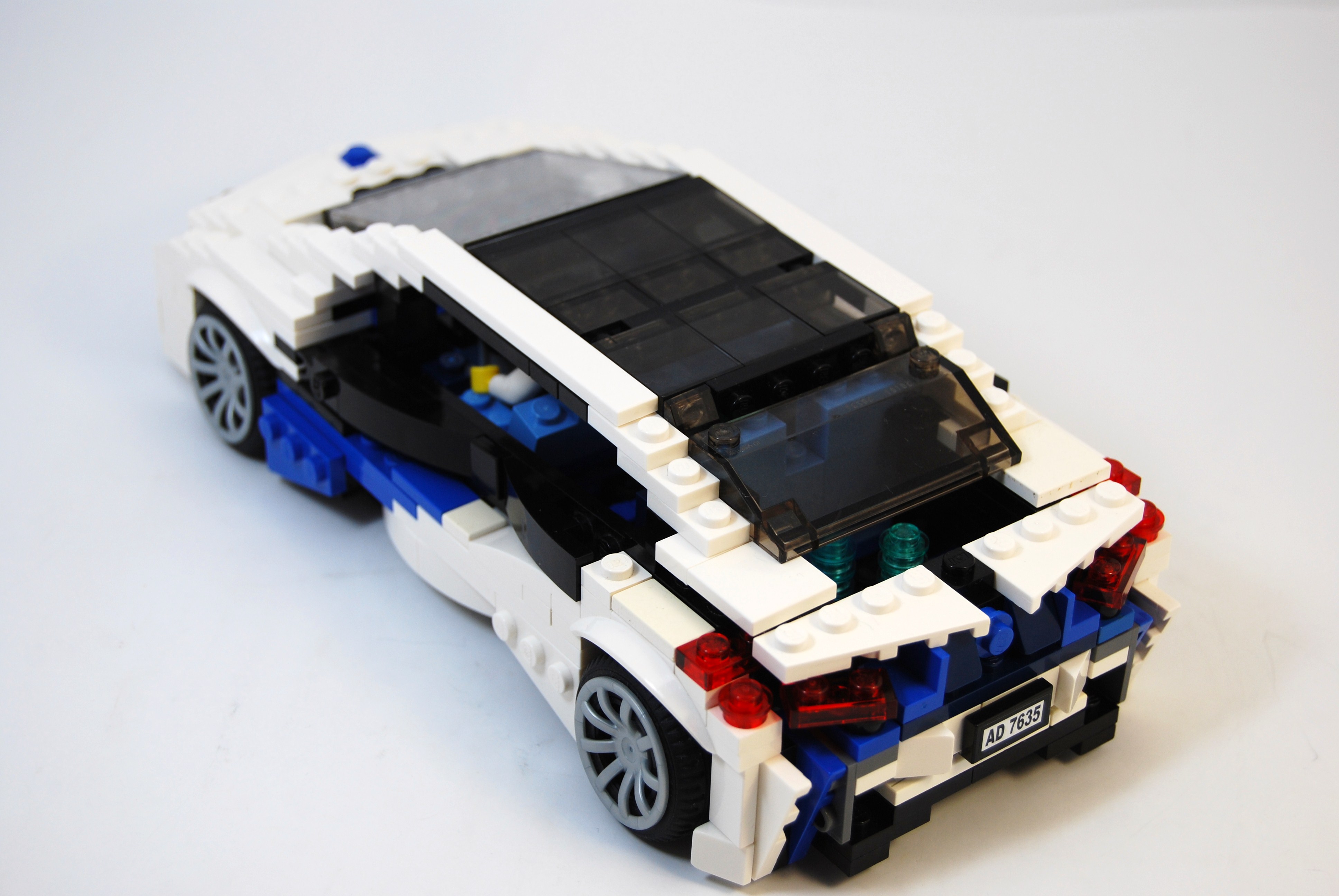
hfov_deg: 29.2
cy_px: 448
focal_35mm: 69
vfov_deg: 19.8
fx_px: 2569
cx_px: 670
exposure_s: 1/125
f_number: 5.6
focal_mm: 46
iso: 140
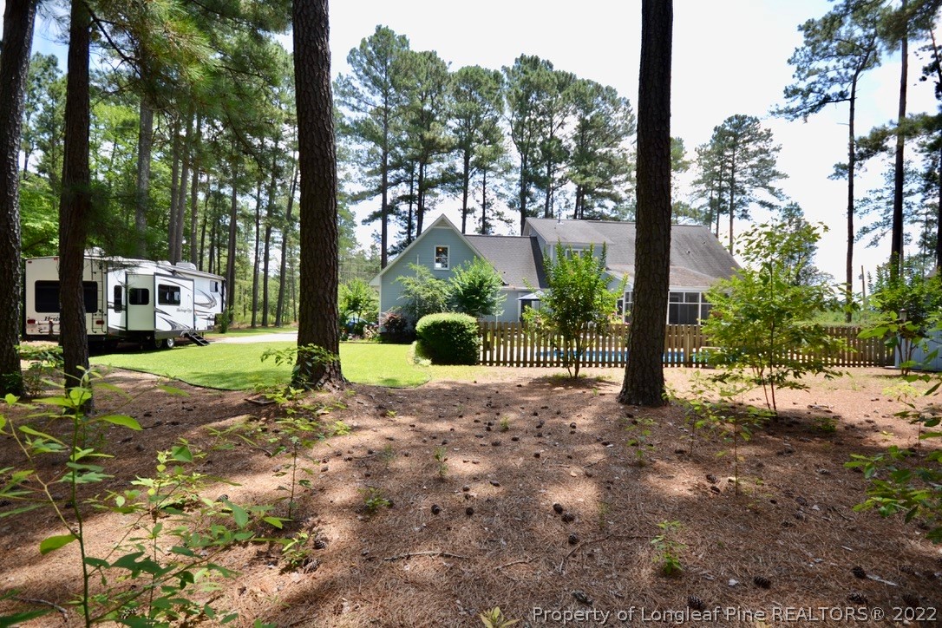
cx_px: 471
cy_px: 314
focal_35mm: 15
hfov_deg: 100.4
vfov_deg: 77.3
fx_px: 392
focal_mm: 10
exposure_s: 1/160
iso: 100
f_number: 6.3
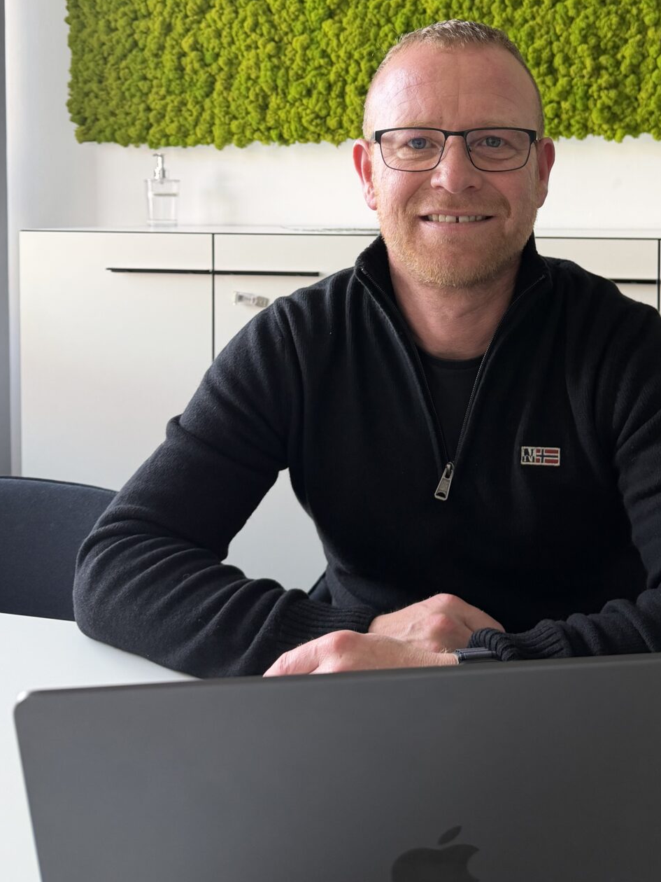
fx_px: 993
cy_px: 244
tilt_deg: -2.0
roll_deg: +0.3
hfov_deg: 36.2
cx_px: 475
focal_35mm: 39
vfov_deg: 46.5
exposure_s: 1/91
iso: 200
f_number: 1.78
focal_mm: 6.76
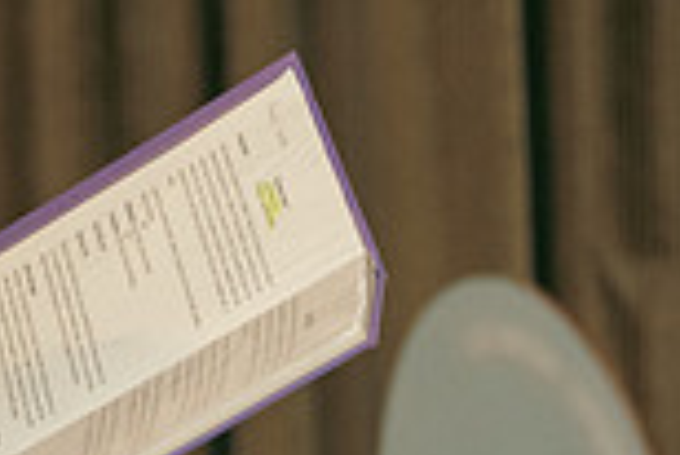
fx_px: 6485
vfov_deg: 4.0
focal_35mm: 343
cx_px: -296
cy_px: 179
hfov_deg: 5.9
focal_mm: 61
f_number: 3.5
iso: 2500
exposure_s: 1/160
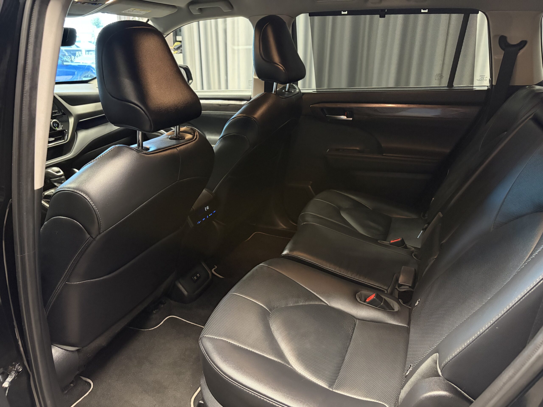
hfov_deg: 67.3
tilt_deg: -22.4
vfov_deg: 53.1
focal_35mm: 26
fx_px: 408
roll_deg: +0.4
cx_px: 272
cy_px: 204
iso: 500
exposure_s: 1/33
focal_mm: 5.96
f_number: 1.6
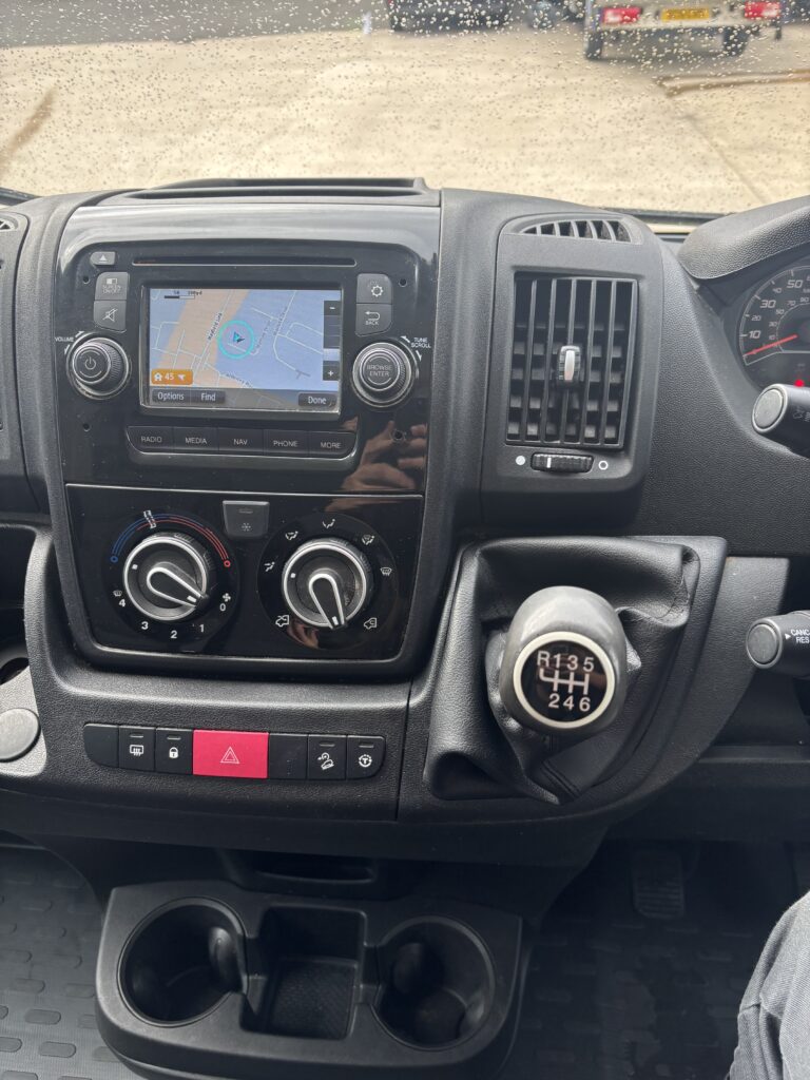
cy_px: 540
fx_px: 811
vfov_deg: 67.3
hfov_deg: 53.1
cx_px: 405
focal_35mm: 26
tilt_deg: -37.6
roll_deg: +2.4
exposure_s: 1/123
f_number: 1.6
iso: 32
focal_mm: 5.96
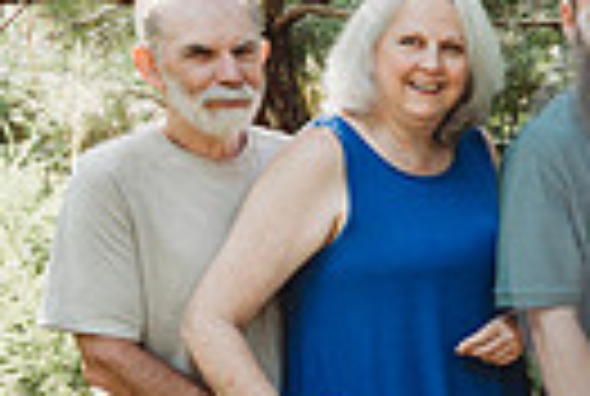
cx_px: 1221
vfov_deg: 13.0
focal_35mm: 106
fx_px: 1741
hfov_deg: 15.1
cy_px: 286
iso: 200
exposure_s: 1/125
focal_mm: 24
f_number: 5
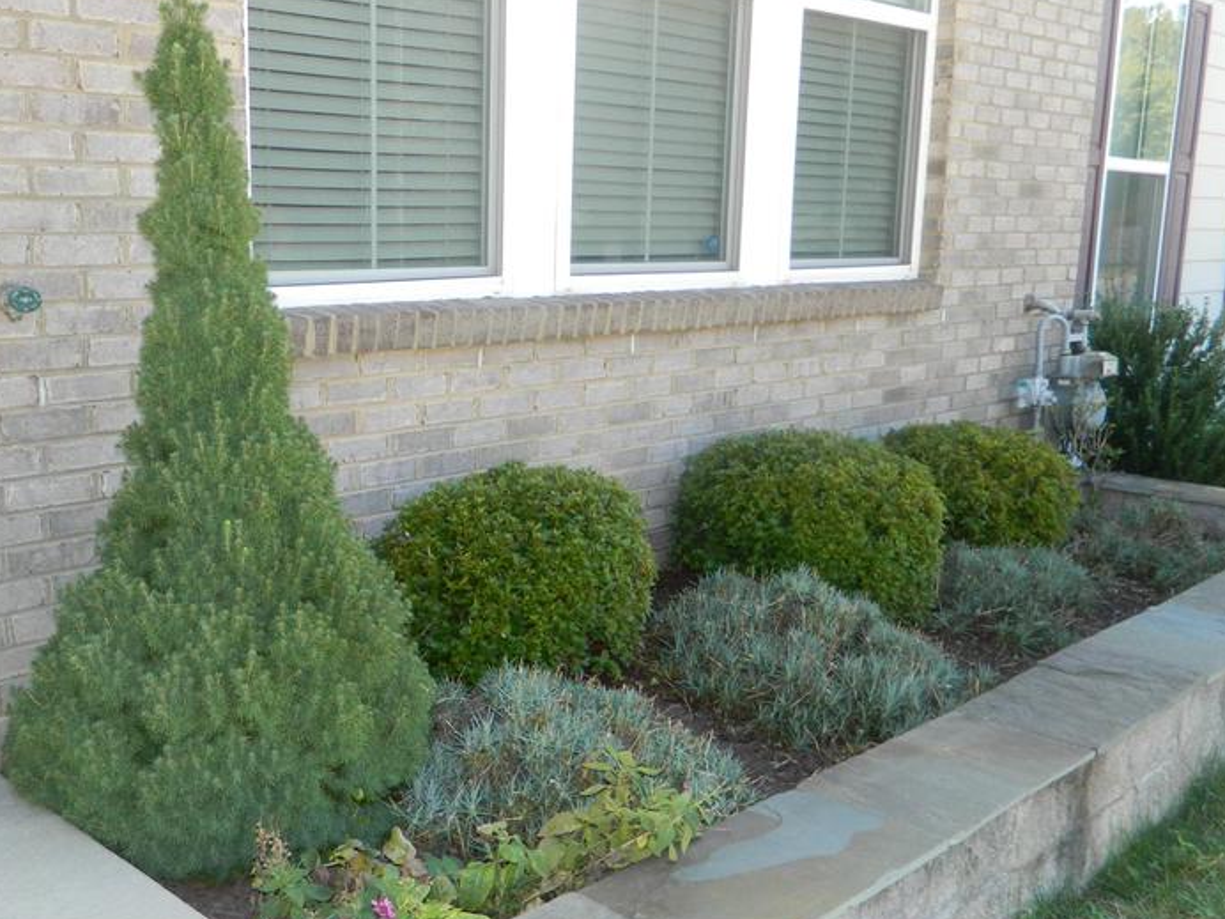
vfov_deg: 38.6
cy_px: 490
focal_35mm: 37
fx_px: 1309
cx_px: 443
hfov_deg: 49.5
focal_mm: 4.5
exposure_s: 1/160
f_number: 3.1
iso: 110
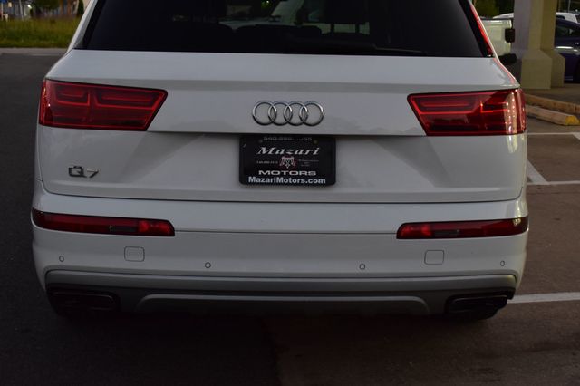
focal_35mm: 52
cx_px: 290
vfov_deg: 25.7
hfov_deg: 37.9
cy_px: 193
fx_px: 845
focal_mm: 35
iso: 1100
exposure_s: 1/15
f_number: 6.3
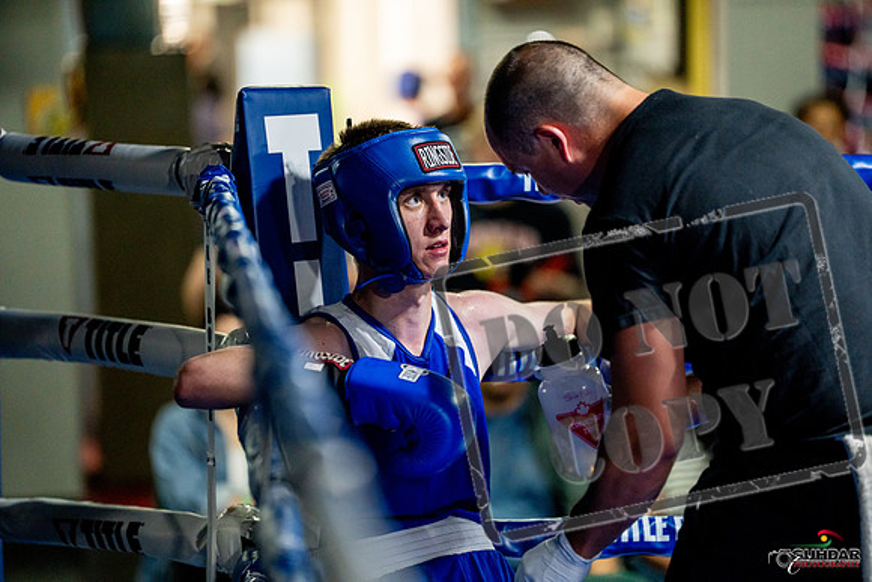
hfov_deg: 13.7
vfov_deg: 9.2
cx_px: 436
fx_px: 3634
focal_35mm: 150
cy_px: 291
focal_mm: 150
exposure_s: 1/1000
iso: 4000
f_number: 2
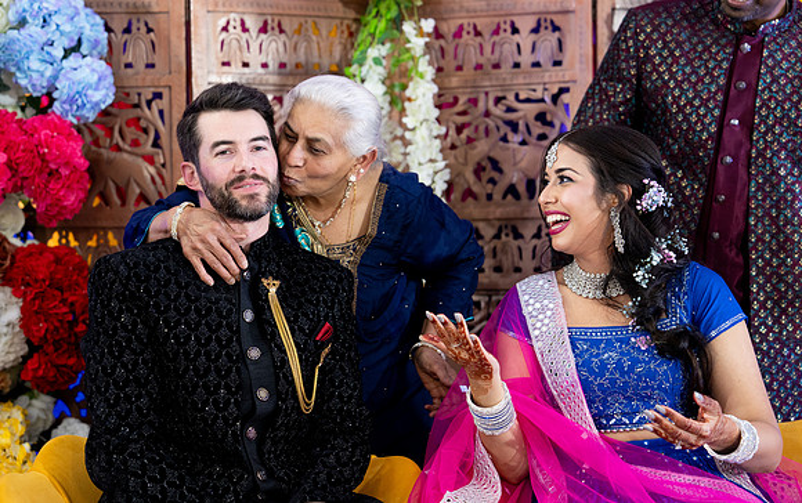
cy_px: 222
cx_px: 372
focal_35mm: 78
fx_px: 1701
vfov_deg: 16.8
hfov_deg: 26.5
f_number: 2.8
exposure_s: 1/125
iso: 1250
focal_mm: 70
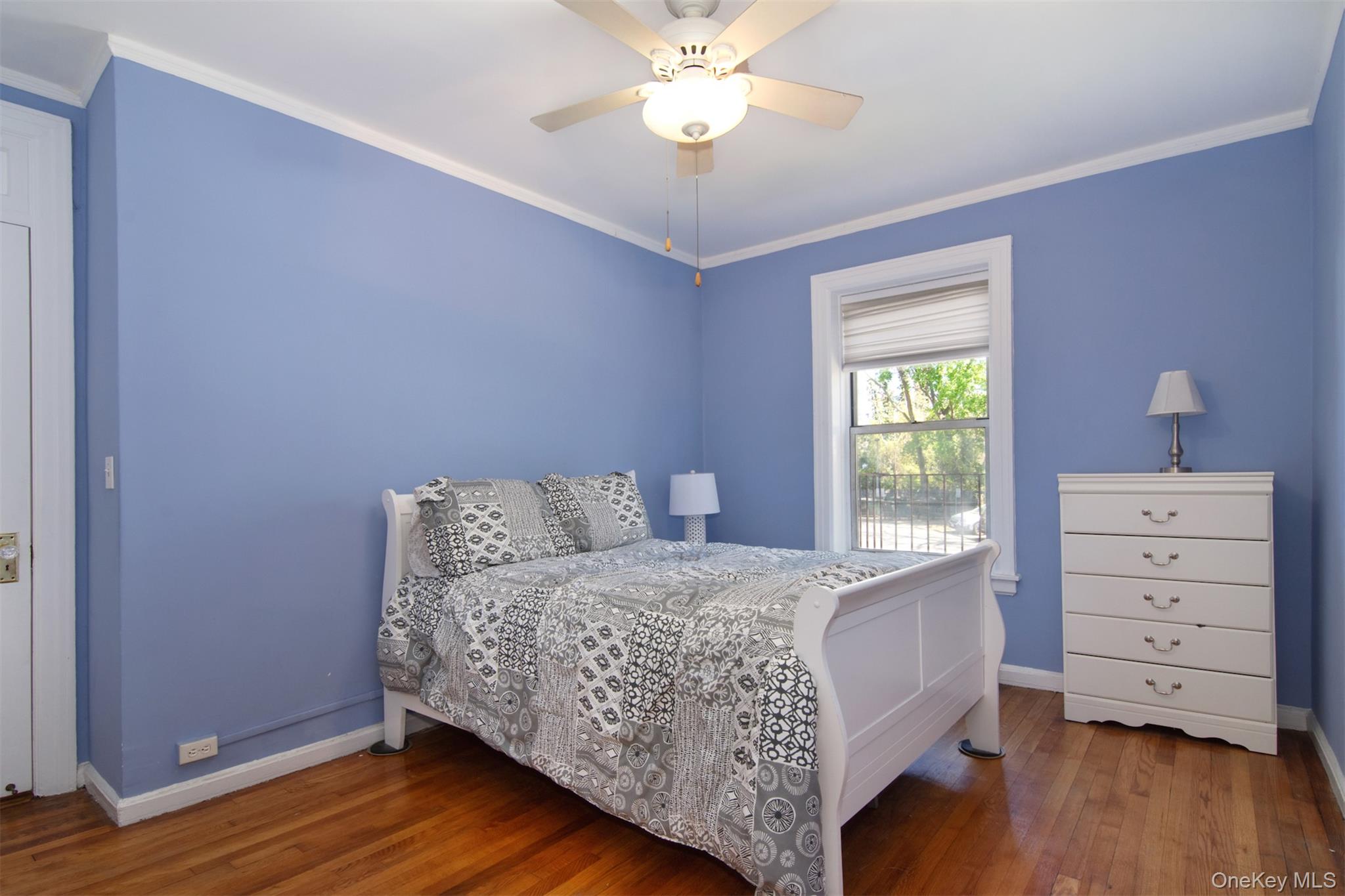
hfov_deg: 95.0
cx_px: 672
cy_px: 448
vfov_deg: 72.0
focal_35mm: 16
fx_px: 616
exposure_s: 1/60
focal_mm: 11
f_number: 11
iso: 640
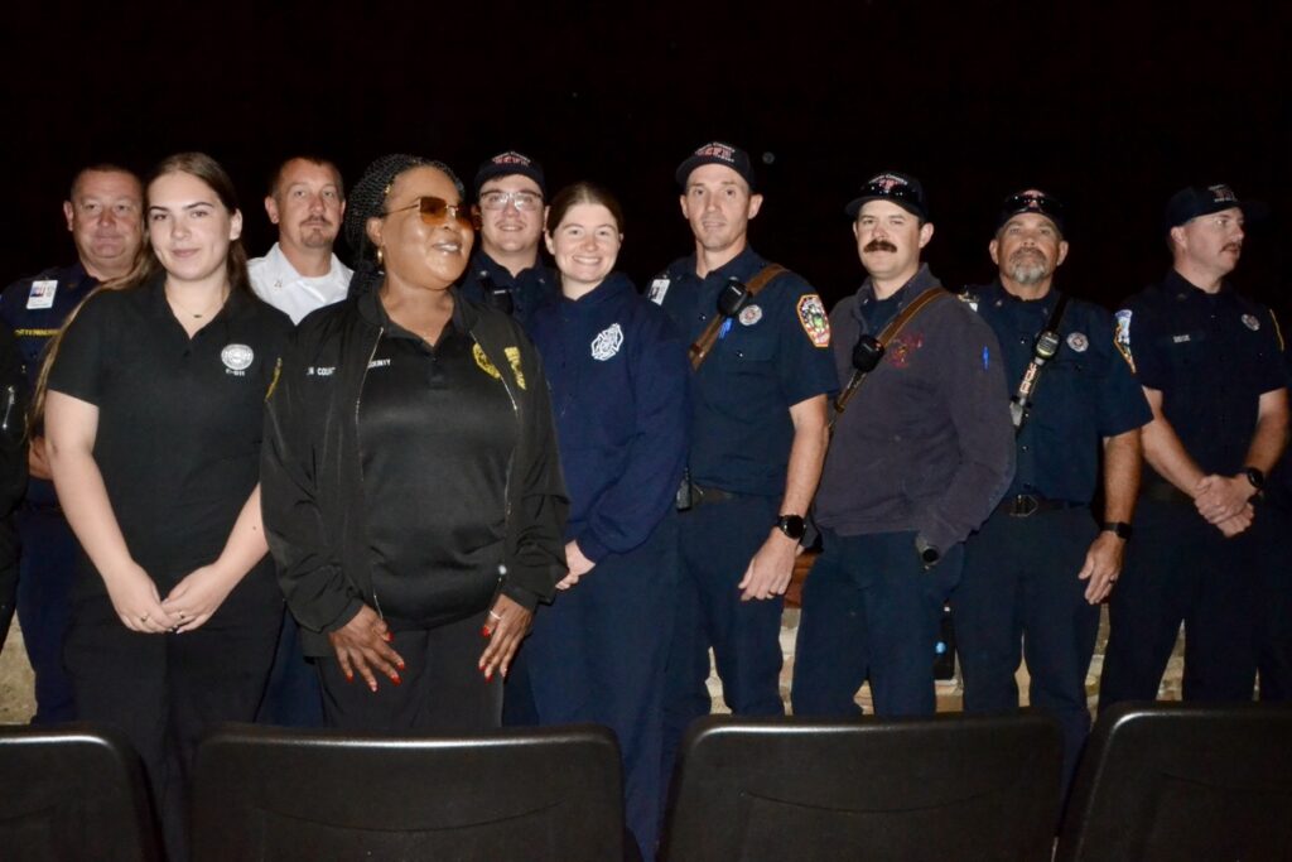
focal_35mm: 27
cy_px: 431
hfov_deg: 67.4
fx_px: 969
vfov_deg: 47.9
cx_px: 646
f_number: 22
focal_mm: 18
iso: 3200
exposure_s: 1/60
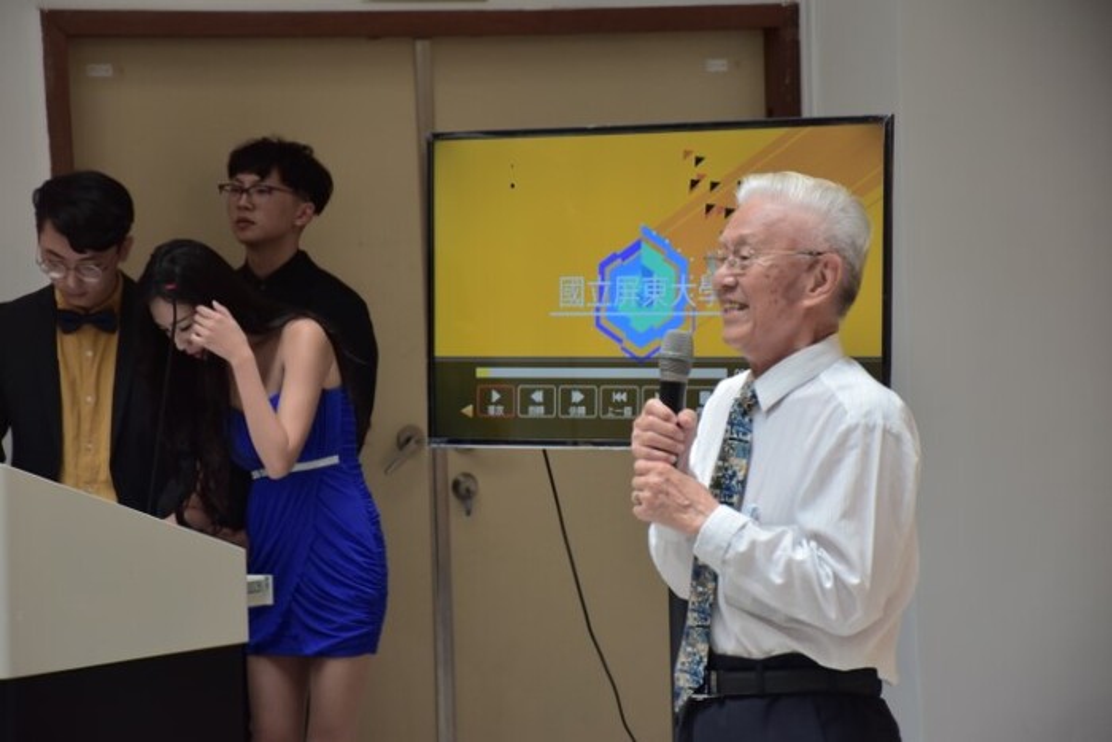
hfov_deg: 13.7
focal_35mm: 150
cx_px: 556
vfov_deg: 9.2
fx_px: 4634
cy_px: 371
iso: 640
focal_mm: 100
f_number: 5.6
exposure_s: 1/125
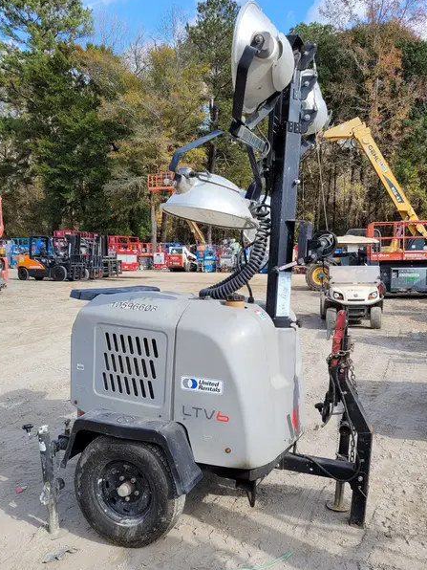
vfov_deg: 56.6
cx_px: 224
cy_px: 326
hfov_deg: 44.1
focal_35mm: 32
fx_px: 526
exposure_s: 1/1139
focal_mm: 5.4
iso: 40
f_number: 1.8
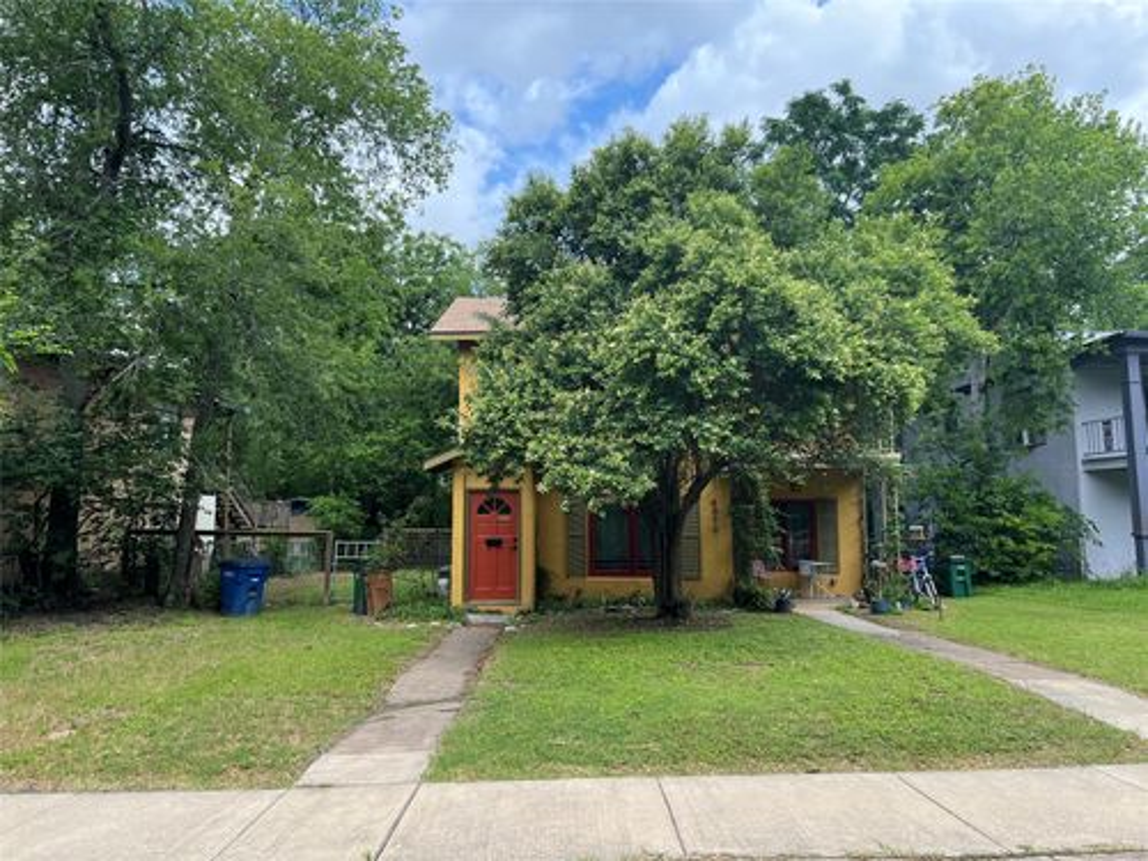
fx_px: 862
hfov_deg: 67.3
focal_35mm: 26
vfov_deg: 53.1
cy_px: 430
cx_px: 574
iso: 50
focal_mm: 5.7
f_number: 1.5
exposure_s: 1/1029
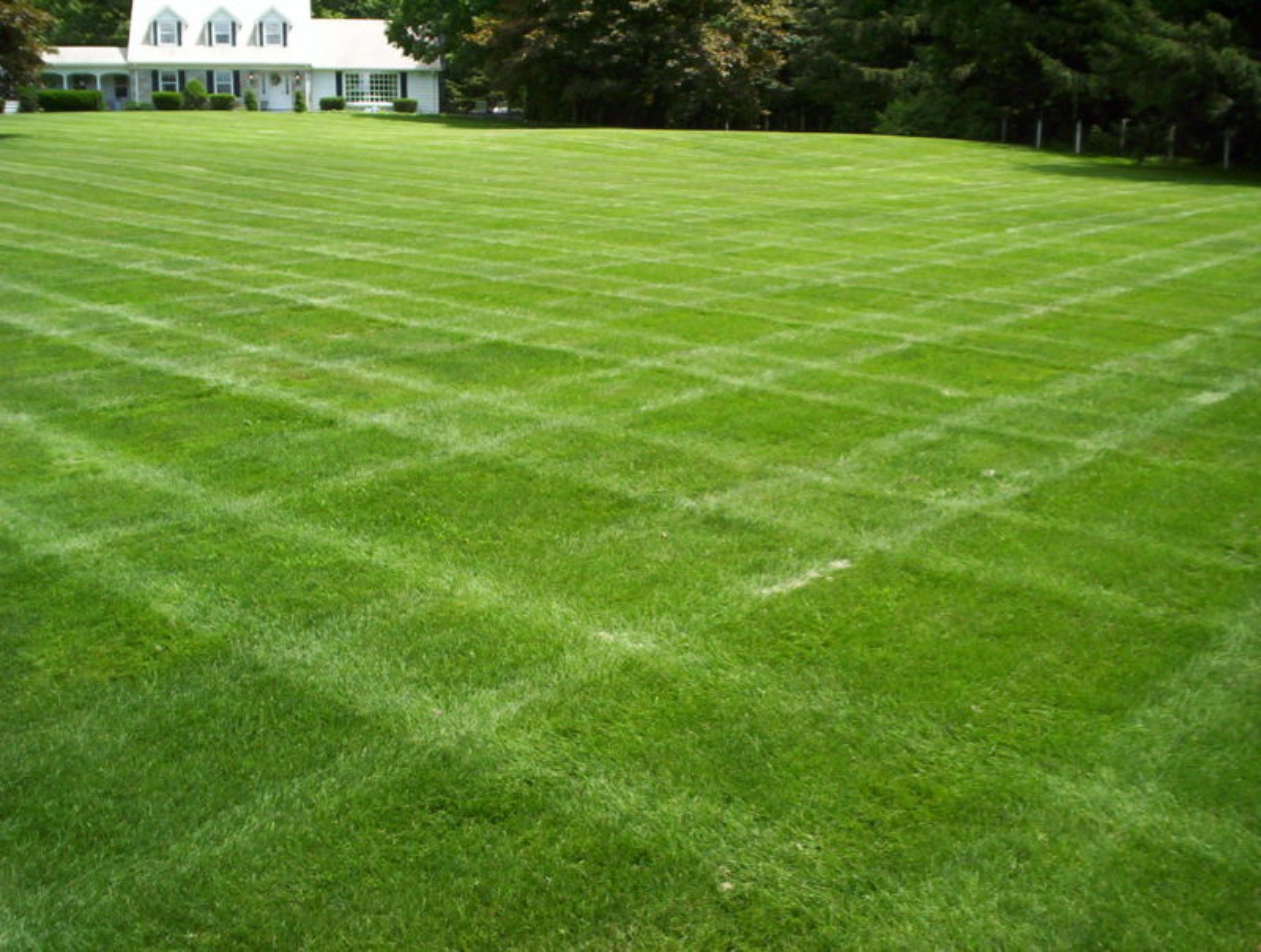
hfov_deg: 48.9
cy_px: 476
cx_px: 630
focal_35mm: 38
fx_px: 1388
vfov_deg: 37.9
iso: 100
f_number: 4.5
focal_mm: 4.99
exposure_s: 1/329
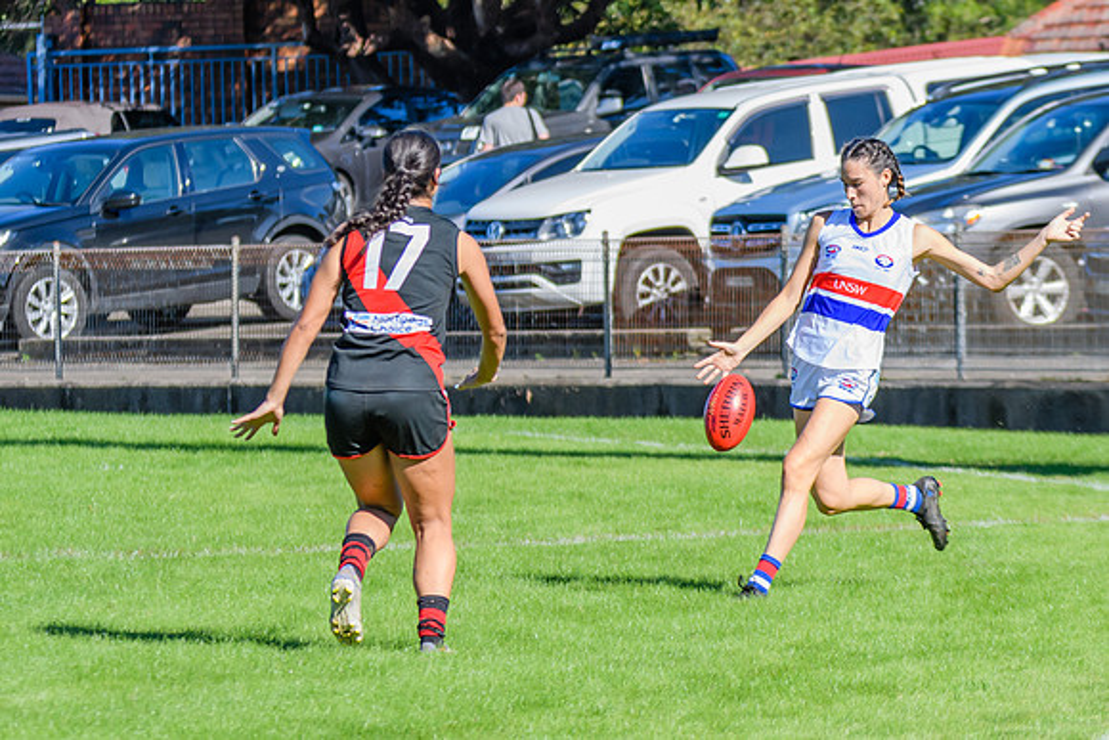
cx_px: 770
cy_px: 280
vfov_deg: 4.3
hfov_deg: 6.5
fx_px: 9827
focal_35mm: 319
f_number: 6.3
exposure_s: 1/1600
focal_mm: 150
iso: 640
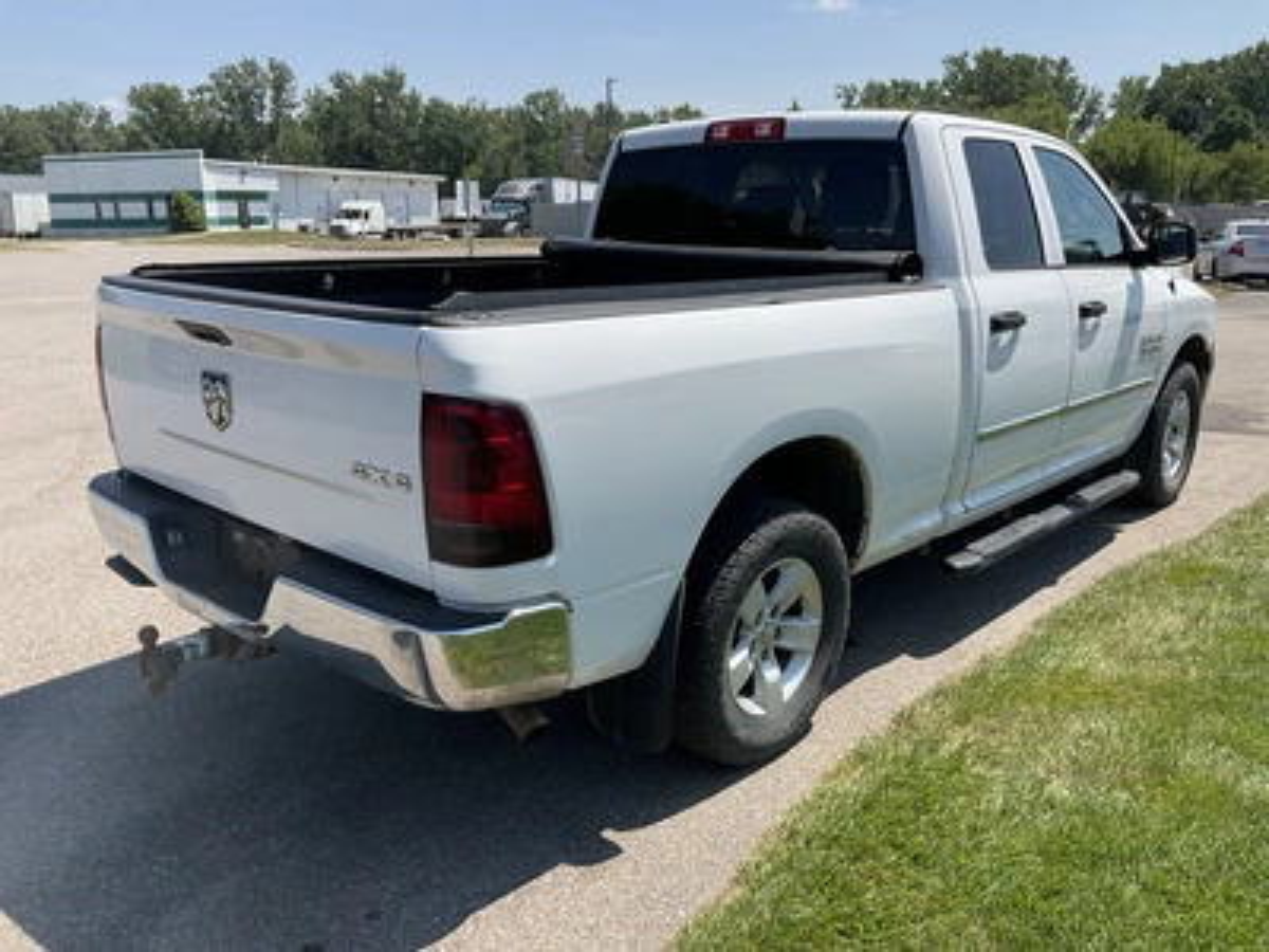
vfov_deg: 48.2
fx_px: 1063
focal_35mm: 29
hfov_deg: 61.7
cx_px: 634
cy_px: 476
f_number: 1.8
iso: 25
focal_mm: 3
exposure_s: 1/1786
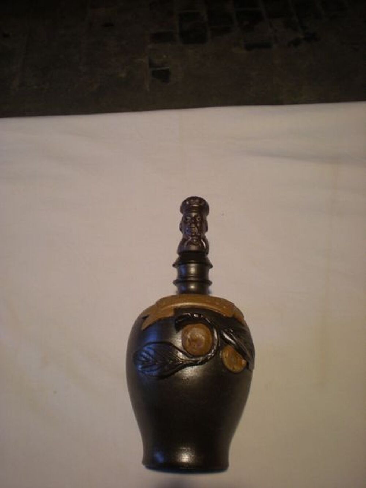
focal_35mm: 38
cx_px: 183
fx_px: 536
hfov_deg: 37.7
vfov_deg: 49.0
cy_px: 244
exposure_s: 1/39.6
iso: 200
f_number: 3.1
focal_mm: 6.3
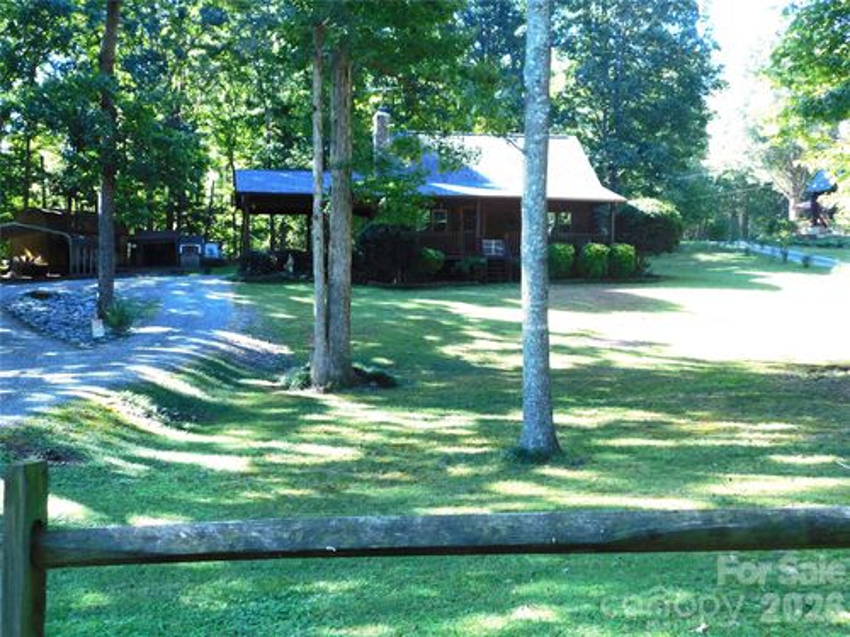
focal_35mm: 40
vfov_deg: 36.0
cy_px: 318
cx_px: 425
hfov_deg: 46.8
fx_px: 982
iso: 125
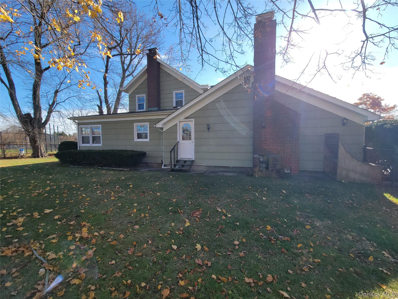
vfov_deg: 89.9
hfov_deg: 106.2
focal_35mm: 13
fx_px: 149
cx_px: 199
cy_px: 150
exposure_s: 1/775
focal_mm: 2.2
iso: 50
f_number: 2.2
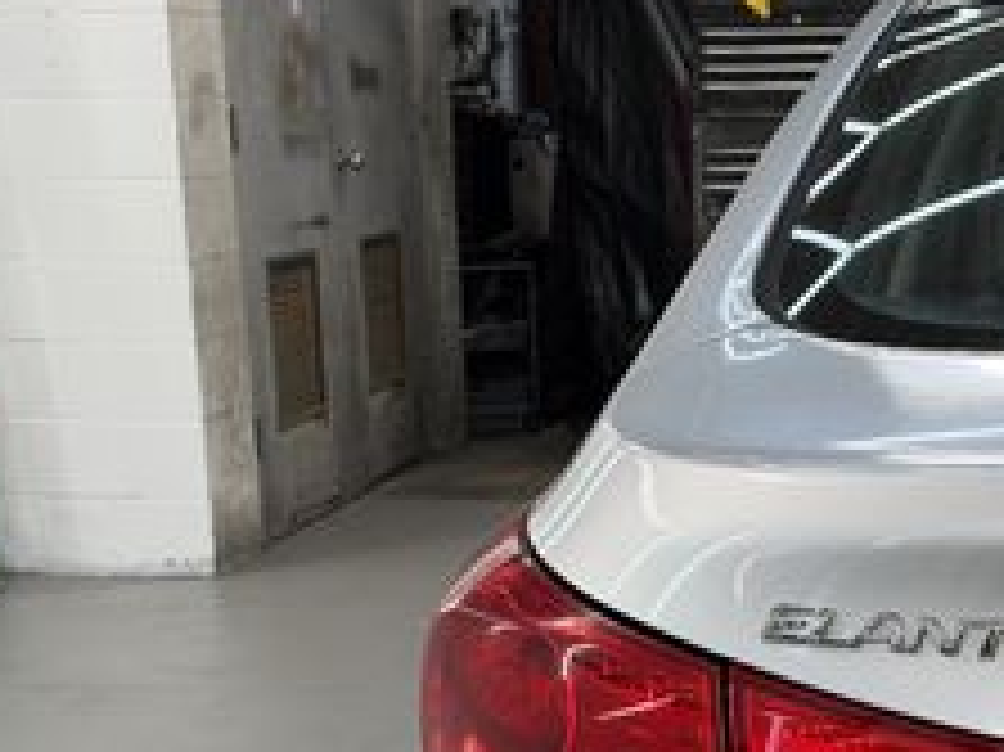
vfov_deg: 16.0
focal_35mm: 89
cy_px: 896
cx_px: 693
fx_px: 2580
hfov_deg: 21.9
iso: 64
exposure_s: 1/242
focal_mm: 6.93
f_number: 1.8
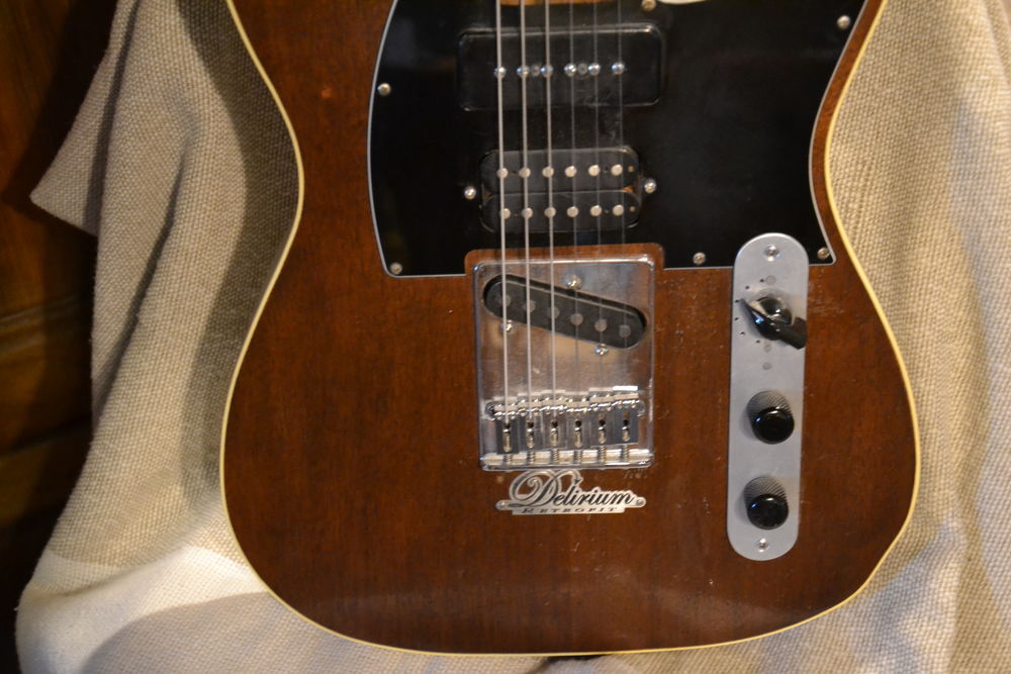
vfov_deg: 18.9
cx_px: 506
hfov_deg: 28.1
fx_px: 2022
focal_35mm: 72
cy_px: 337
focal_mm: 48
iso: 3200
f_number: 4.8
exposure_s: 1/13
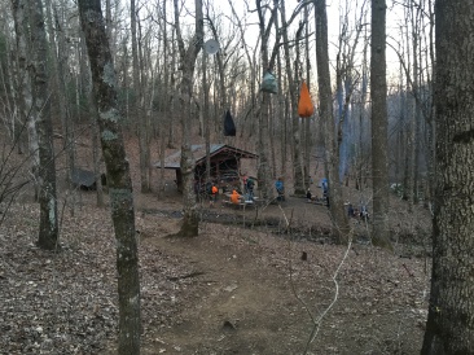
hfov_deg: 61.7
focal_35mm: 29
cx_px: 237
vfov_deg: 48.2
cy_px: 178
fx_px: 397
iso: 80
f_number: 2.2
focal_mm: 4.15
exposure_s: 1/30
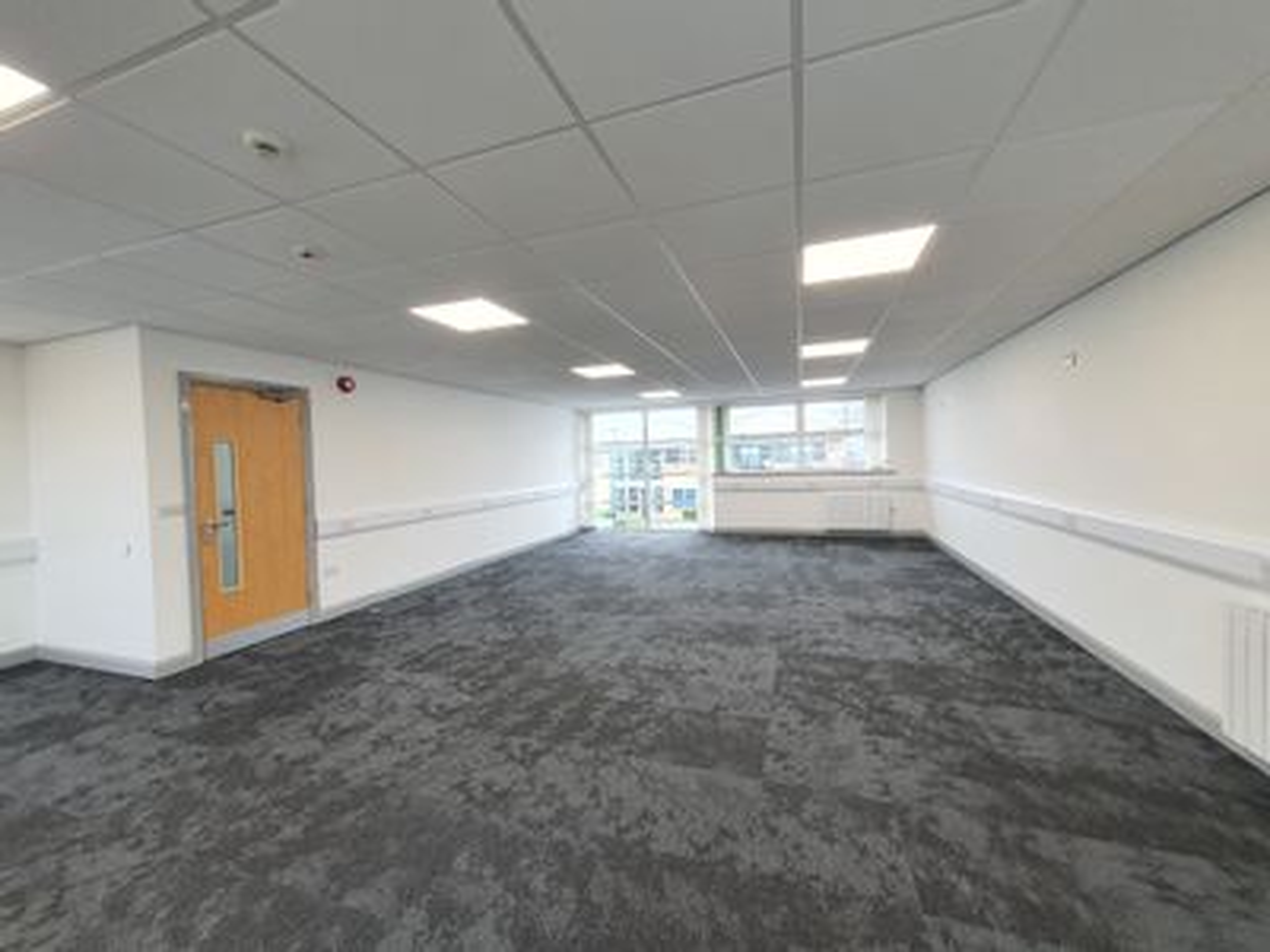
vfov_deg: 89.9
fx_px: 477
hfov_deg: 106.2
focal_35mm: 13
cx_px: 635
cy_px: 476
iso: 80
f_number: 2.2
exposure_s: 1/50
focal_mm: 1.8
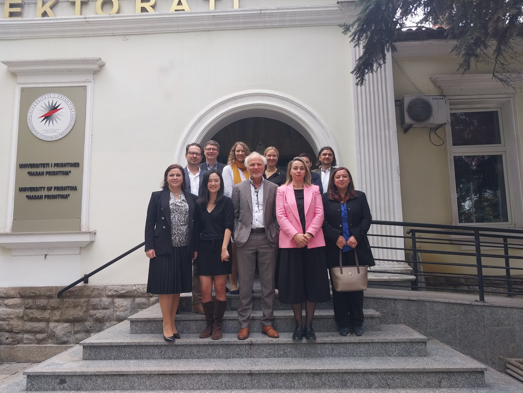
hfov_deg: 67.3
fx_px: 393
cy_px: 196
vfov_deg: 53.1
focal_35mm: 26
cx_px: 262
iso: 25
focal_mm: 4
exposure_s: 1/100
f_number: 1.8
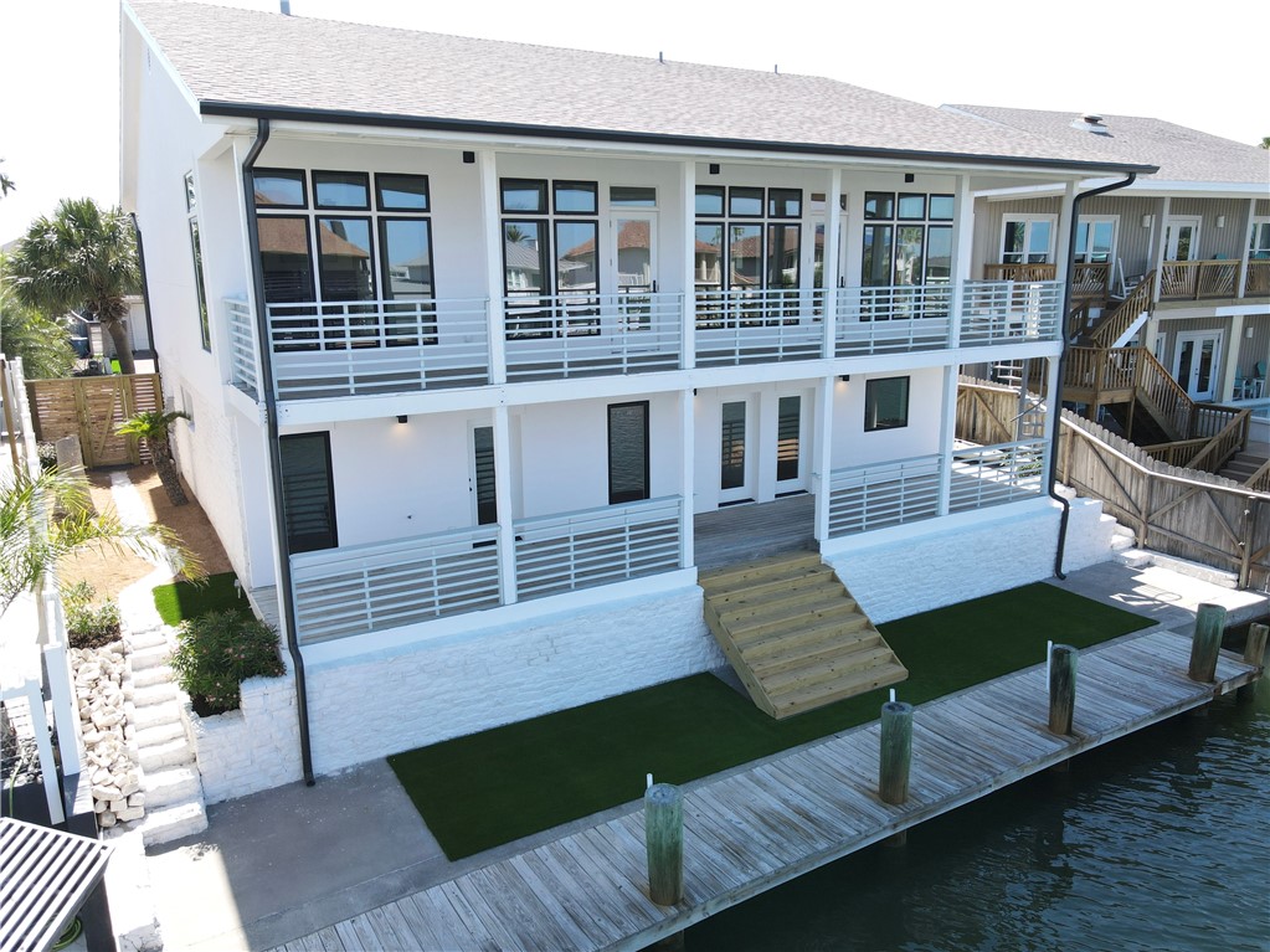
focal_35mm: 24
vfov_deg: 56.8
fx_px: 880
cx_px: 635
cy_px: 476
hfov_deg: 71.6
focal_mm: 4.5
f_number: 2.8
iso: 100
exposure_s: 1/250
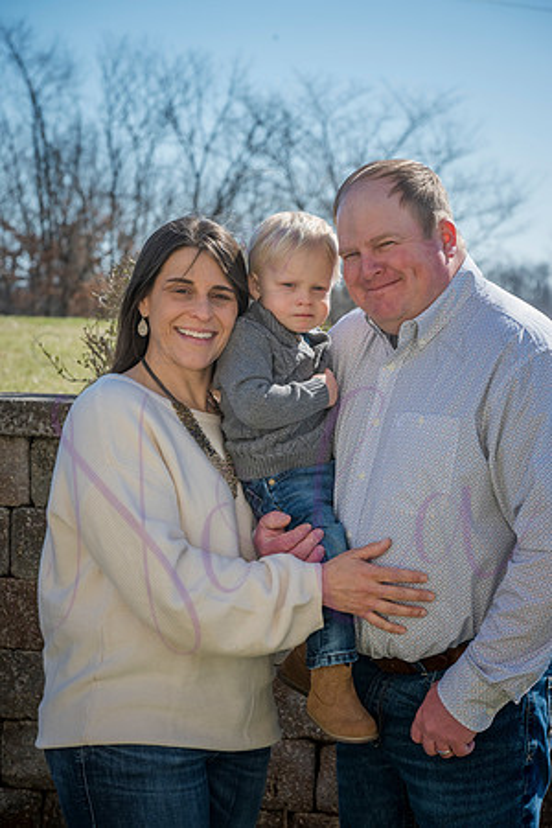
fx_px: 2208
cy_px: 414
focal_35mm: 96
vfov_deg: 21.2
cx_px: 276
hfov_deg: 14.3
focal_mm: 96
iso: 400
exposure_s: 1/640
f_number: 8
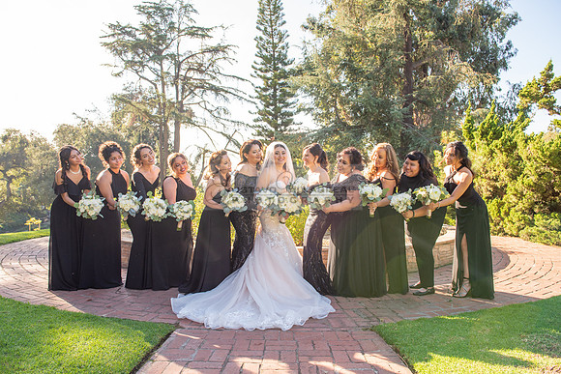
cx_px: 280
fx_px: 405
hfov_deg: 69.4
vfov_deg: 49.6
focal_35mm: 26
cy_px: 187
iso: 200
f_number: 5.6
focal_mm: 26
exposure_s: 1/250
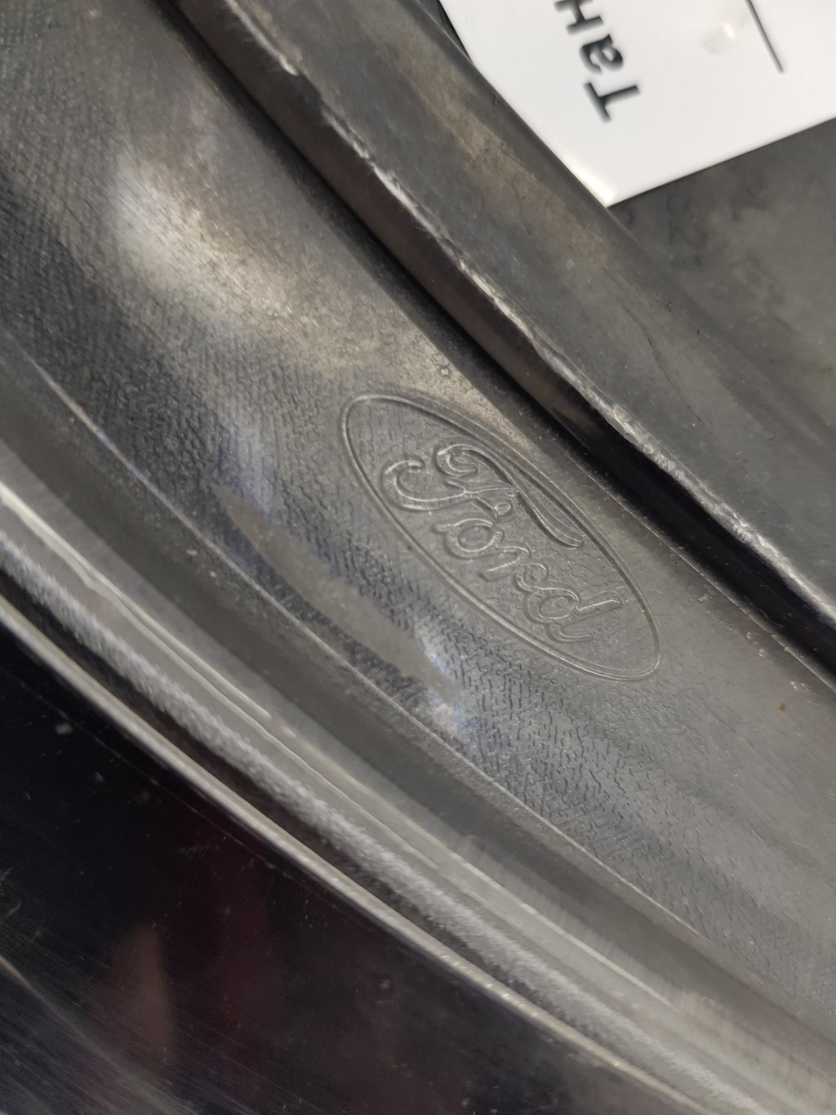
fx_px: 837
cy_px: 558
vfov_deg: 67.3
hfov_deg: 53.1
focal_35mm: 26
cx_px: 418
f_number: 1.7
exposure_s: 1/100
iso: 64
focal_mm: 4.2
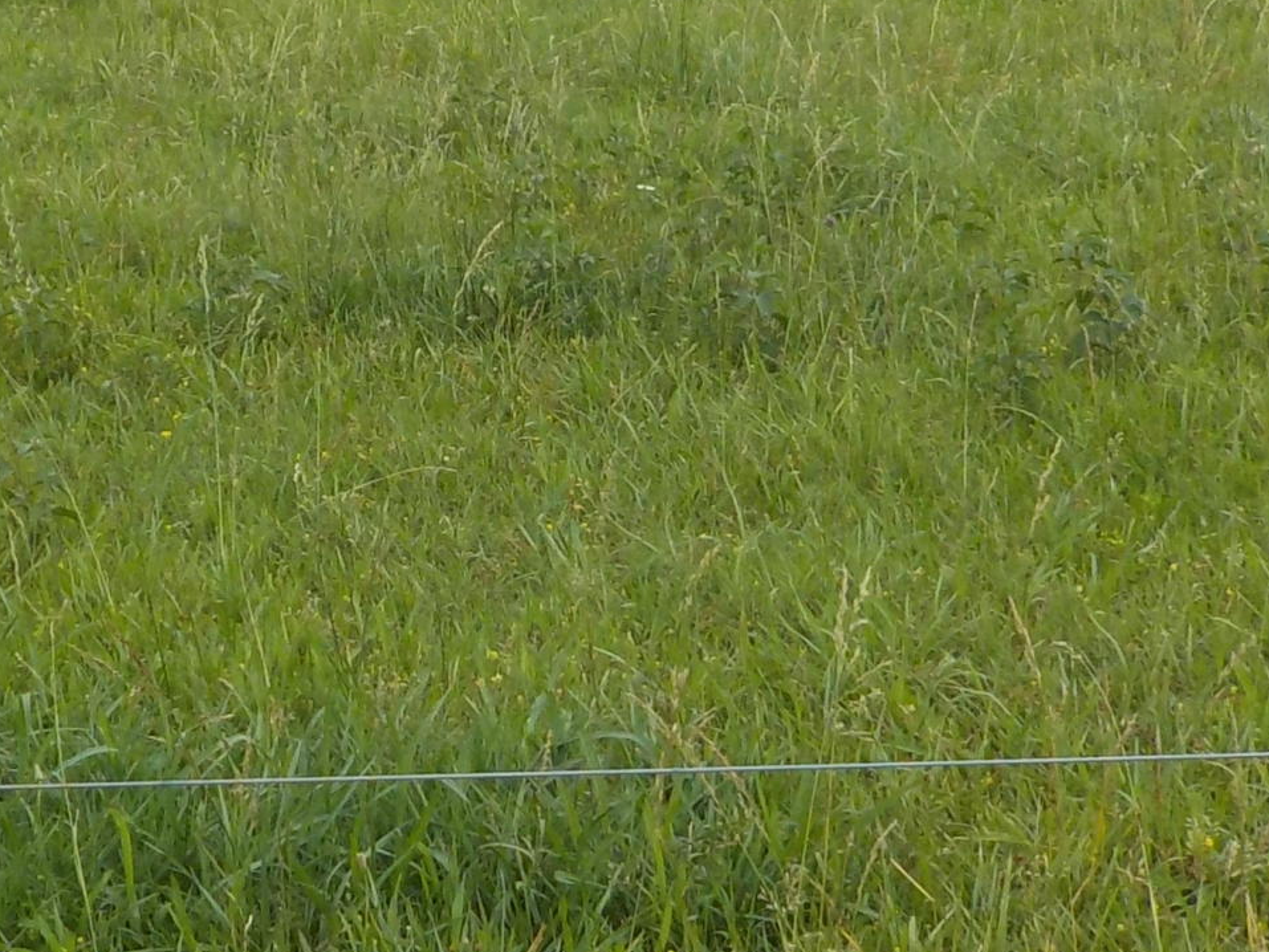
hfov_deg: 20.8
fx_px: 3446
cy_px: 406
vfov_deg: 15.7
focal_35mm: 94
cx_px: 435
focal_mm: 4.1
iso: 125
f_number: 3.3
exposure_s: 1/800
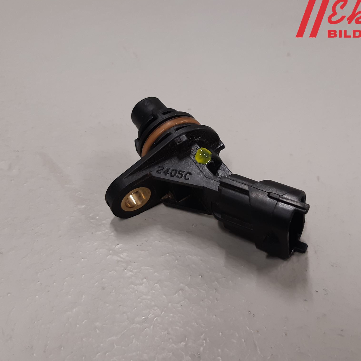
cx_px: 198
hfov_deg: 52.4
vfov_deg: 52.5
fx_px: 366
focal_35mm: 31
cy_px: 180
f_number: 1.7
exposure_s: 1/50
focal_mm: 3.93
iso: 100
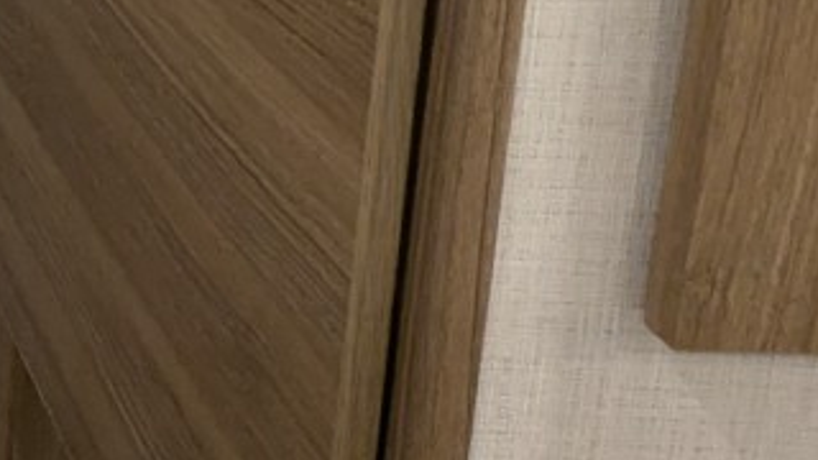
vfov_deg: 14.1
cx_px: -538
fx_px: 1648
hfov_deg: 21.4
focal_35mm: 76
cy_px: -360
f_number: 2.2
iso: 231
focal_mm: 2.35
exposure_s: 1/65.1
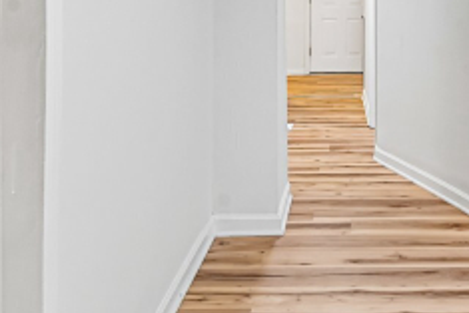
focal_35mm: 51
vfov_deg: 24.7
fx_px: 665
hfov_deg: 37.7
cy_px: -30
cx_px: 363
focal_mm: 16
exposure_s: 1/13
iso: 400
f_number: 8
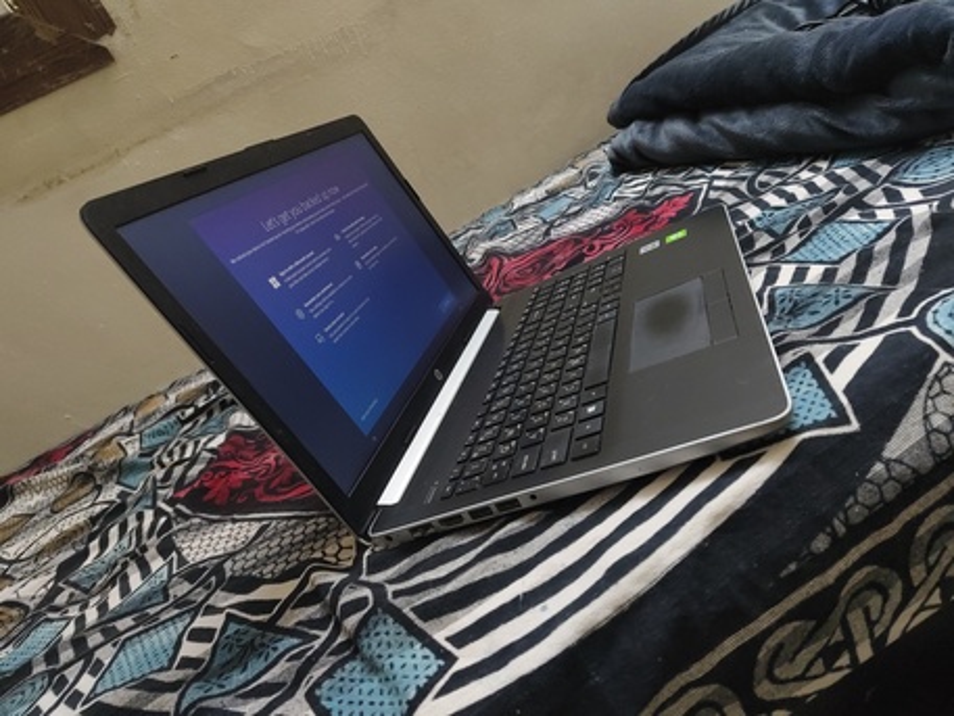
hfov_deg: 73.9
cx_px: 477
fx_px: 634
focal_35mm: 23
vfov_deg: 58.9
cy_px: 358
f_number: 1.88
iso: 831
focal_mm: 5.56
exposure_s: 1/50
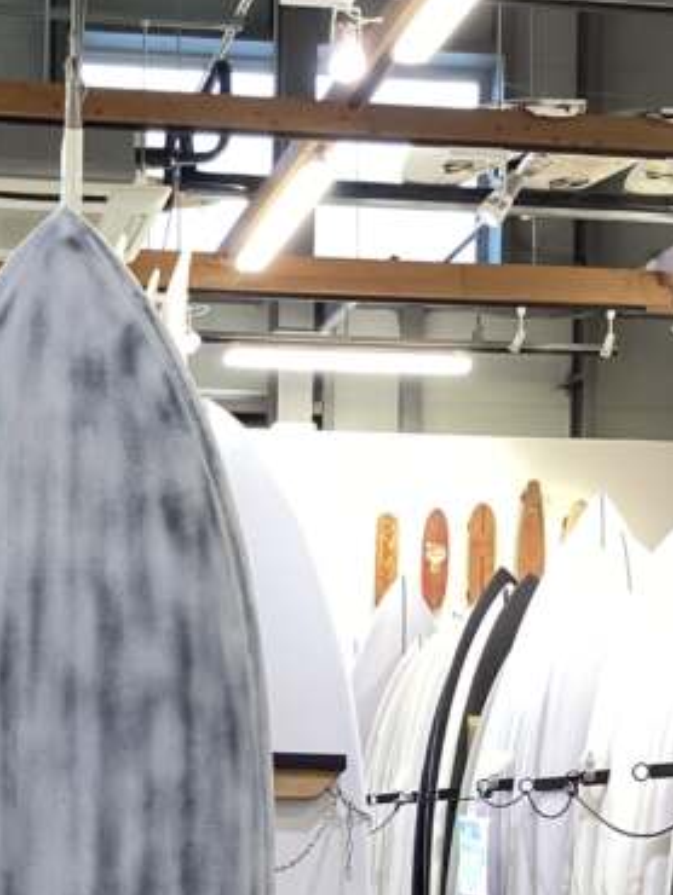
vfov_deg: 27.0
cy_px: 943
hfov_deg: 21.4
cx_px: 56
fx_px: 1735
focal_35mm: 67
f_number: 2.4
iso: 125
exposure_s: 1/50
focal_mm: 3.3
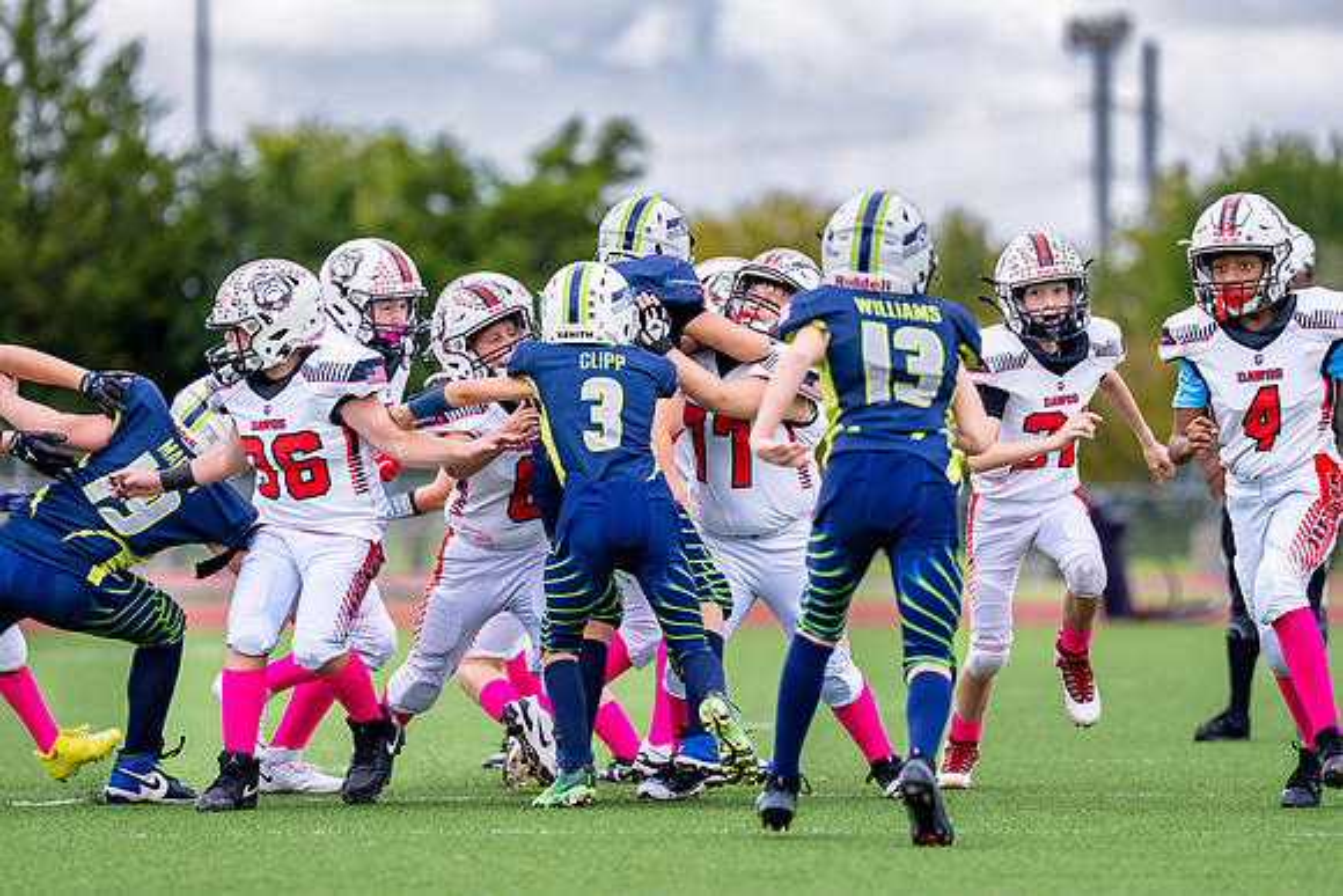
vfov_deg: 4.5
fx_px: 11358
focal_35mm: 304
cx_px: 636
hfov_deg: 6.8
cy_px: 405
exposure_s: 1/2500
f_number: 2.8
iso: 320
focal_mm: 200
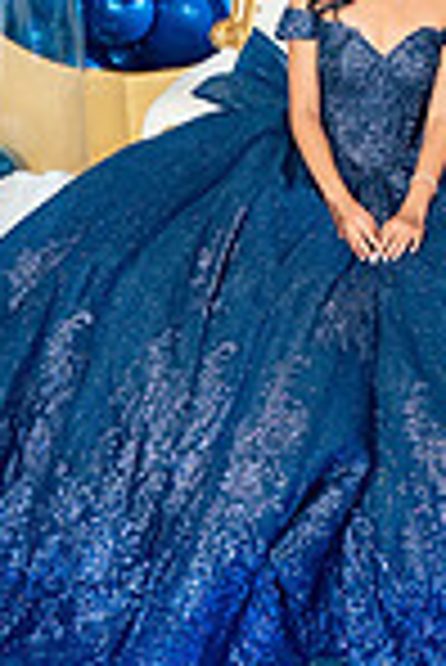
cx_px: 401
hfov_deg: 18.4
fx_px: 1353
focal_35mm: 73
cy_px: 68
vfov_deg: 26.7
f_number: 3.5
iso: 1250
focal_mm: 24
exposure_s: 1/160
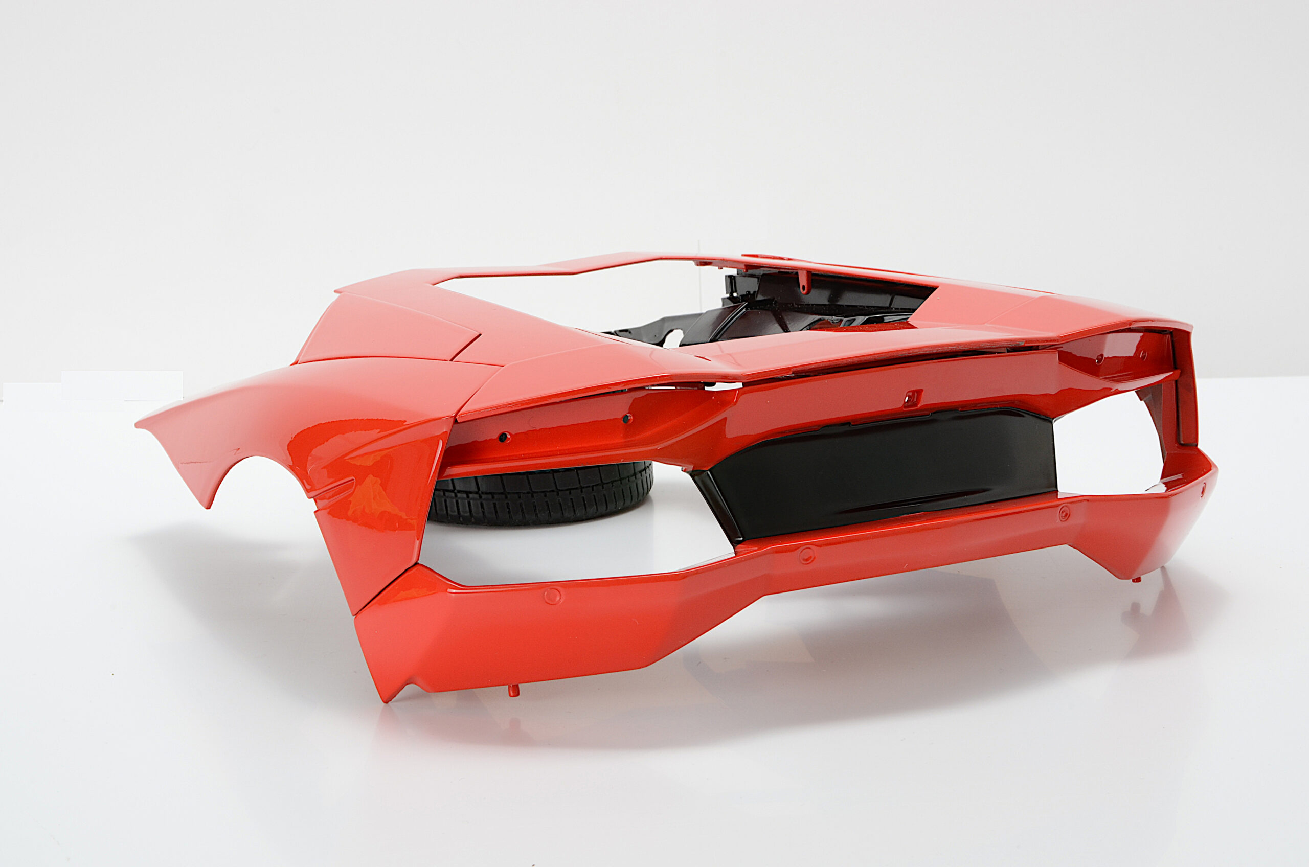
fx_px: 2449
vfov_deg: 20.1
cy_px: 434
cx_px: 654
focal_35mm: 68
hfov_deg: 29.9
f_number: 20
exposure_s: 1/6
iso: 320
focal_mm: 45
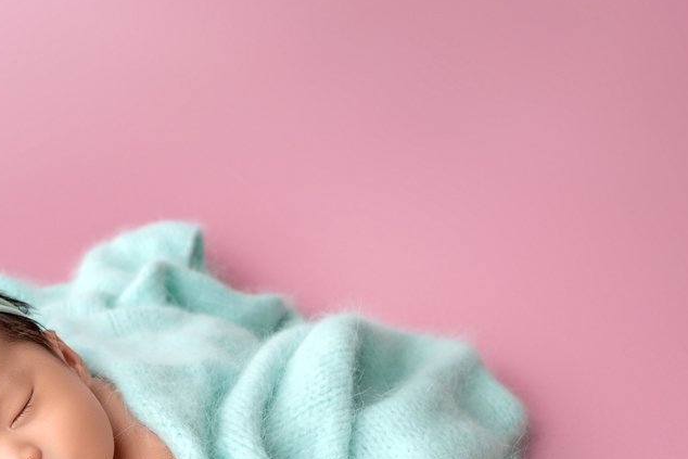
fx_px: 1013
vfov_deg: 25.2
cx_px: 122
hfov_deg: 36.1
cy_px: 358
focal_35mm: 53
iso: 100
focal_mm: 28
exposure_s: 1/160
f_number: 4.5
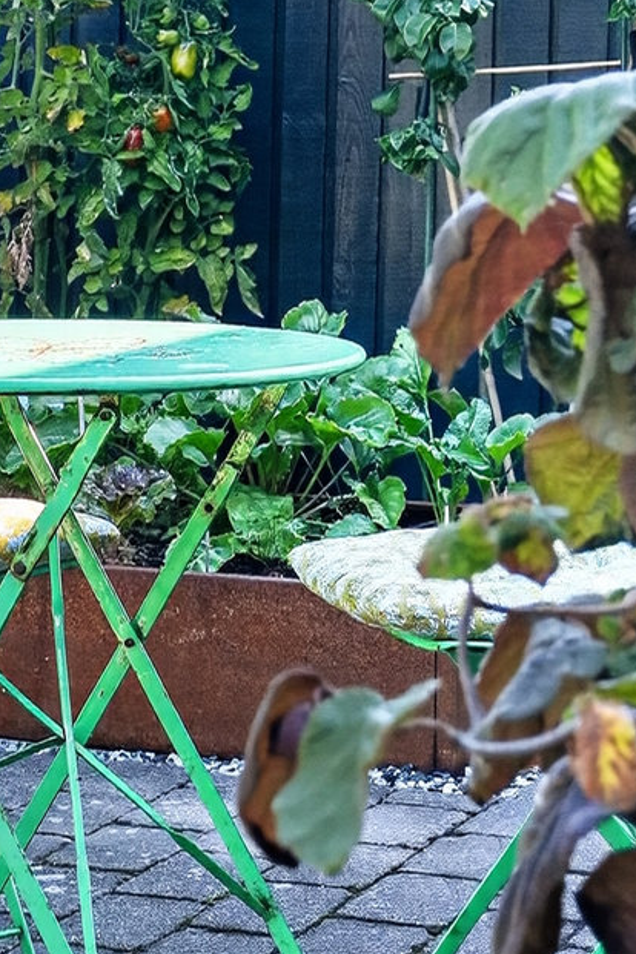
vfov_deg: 15.4
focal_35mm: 132
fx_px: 3498
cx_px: 151
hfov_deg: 10.4
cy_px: 214
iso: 400
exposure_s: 1/80
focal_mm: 32
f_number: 8
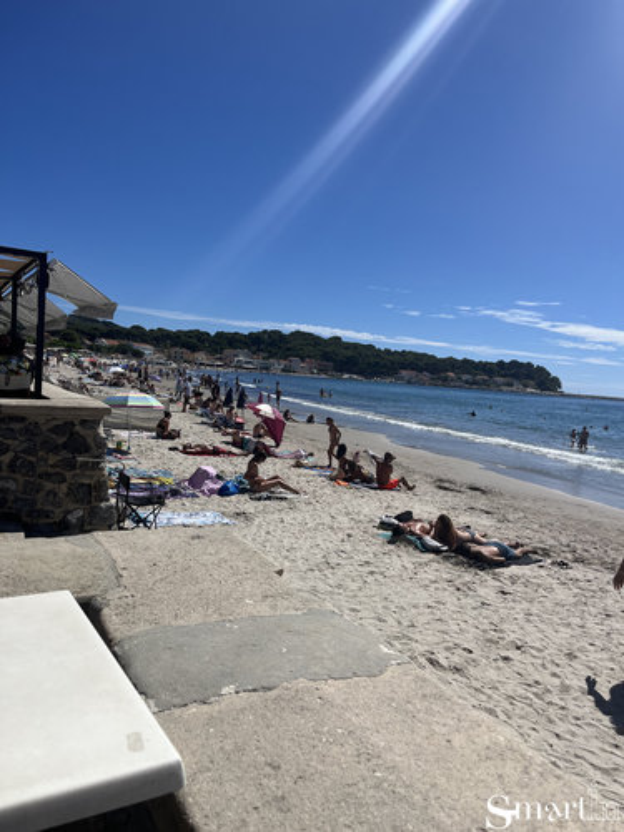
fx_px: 625
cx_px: 312
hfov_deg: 53.1
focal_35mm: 26
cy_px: 416
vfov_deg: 67.3
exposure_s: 1/9091
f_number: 1.6
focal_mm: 5.1
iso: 50
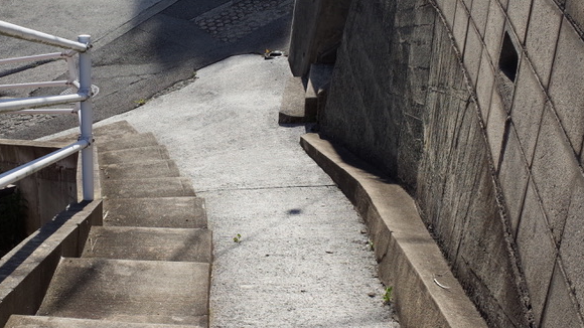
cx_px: 205
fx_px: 852
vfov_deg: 21.8
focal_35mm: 55
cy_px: 135
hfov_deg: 37.5
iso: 200
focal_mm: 18.3
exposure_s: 1/400
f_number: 8
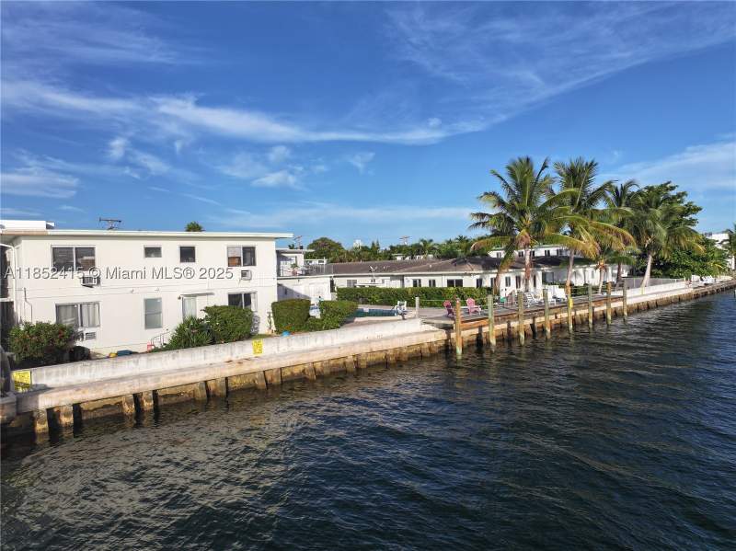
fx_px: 510
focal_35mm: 24
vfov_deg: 56.8
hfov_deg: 71.6
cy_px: 276
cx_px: 368
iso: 110
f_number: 2.8
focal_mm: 12.29
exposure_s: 1/2000
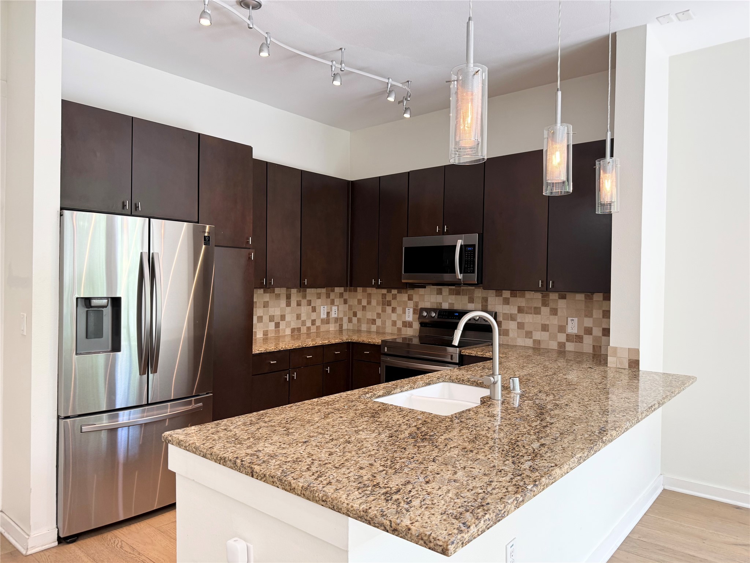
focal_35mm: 24
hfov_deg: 71.6
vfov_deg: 56.8
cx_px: 375
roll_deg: -1.0
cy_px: 282
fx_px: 520
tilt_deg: +0.0
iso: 125
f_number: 1.78
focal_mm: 6.76
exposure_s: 1/120
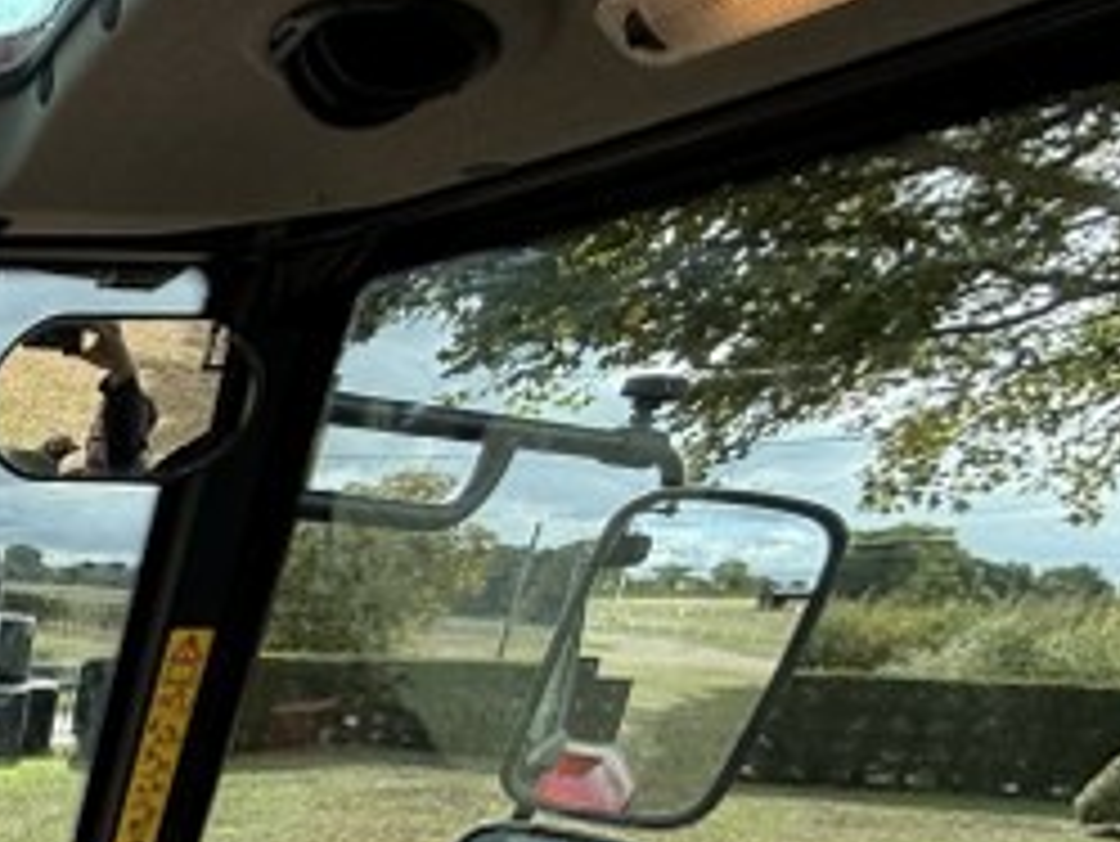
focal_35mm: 45
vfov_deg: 26.9
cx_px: -594
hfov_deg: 27.5
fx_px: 1457
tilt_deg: -19.4
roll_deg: -2.1
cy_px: 1108
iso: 50
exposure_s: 1/291
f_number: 2.2
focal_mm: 2.22
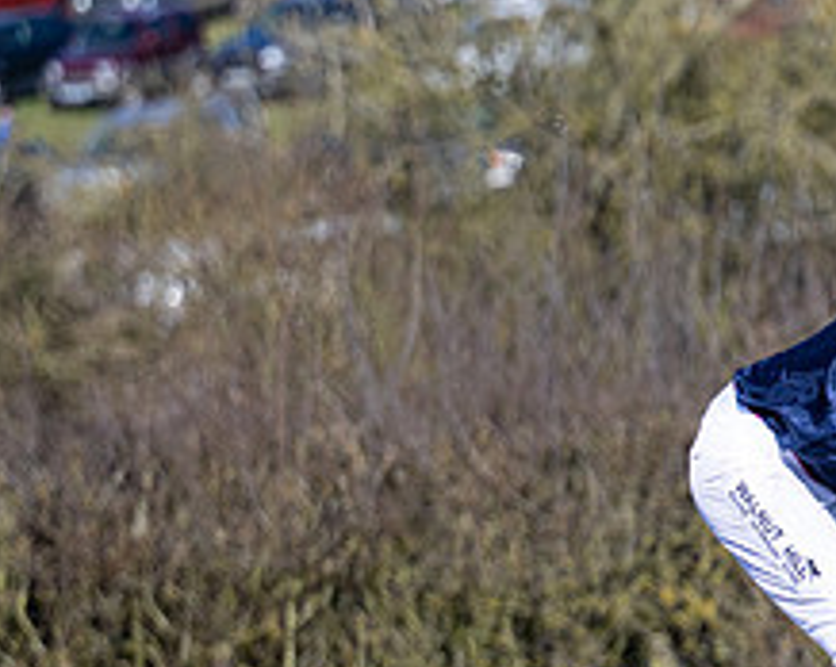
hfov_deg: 3.7
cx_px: 1041
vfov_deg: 3.0
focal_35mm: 523
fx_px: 12929
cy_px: 816
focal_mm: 120
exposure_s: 1/4000
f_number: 2.8
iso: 200
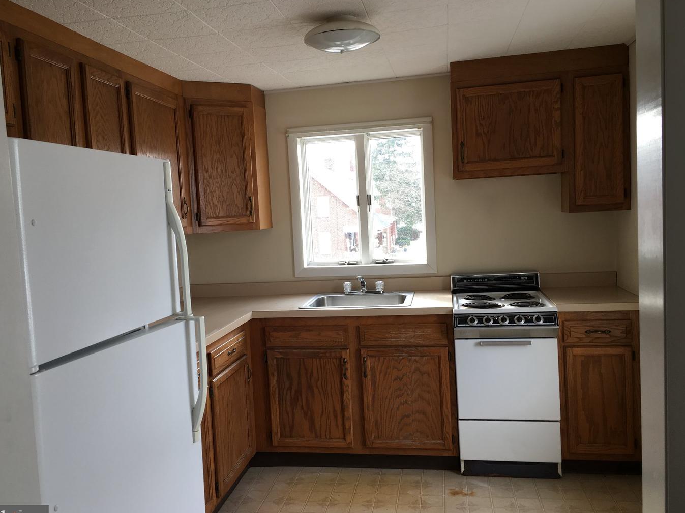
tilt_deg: -4.1
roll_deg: +2.8
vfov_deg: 45.4
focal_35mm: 31
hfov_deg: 58.3
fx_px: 613
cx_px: 325
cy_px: 260
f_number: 2.2
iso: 25
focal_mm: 4.15
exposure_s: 1/40
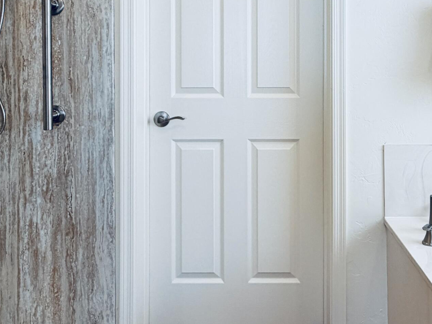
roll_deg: -0.1
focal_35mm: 33
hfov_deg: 54.6
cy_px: 74
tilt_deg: +0.7
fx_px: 412
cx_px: 276
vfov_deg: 41.4
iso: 50
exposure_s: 1/120
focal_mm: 2.22
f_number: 2.2
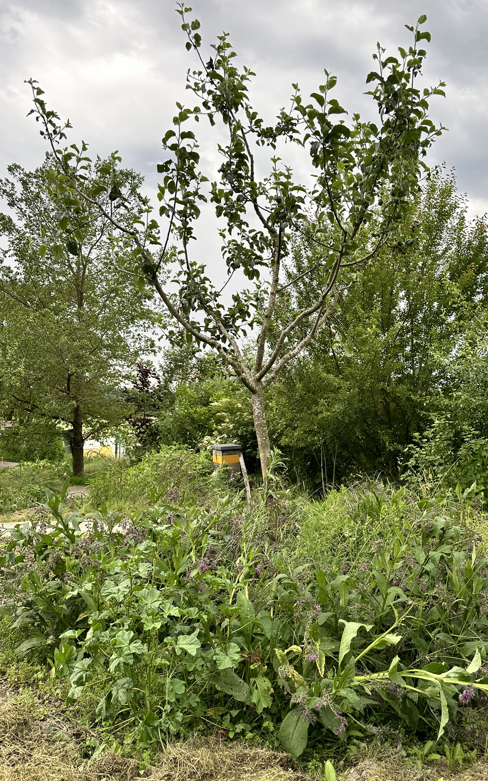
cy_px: 398
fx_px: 553
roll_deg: -0.8
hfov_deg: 47.5
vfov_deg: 70.4
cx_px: 272
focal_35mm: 26
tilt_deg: +0.7
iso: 80
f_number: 1.78
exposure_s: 1/630
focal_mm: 6.86
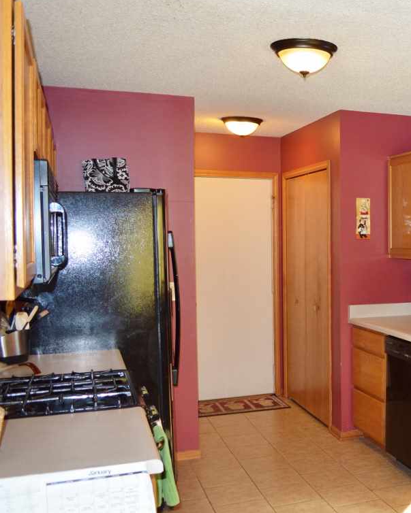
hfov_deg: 31.8
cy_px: 281
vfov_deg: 42.9
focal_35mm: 43
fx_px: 654
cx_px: 425
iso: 400
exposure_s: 1/80
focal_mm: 18
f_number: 4
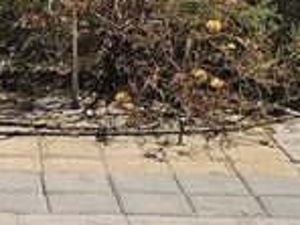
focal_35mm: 159
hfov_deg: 12.2
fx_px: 1378
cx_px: -18
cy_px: -95
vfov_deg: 9.1
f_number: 1.7
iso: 10
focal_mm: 6.3
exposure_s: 1/1279
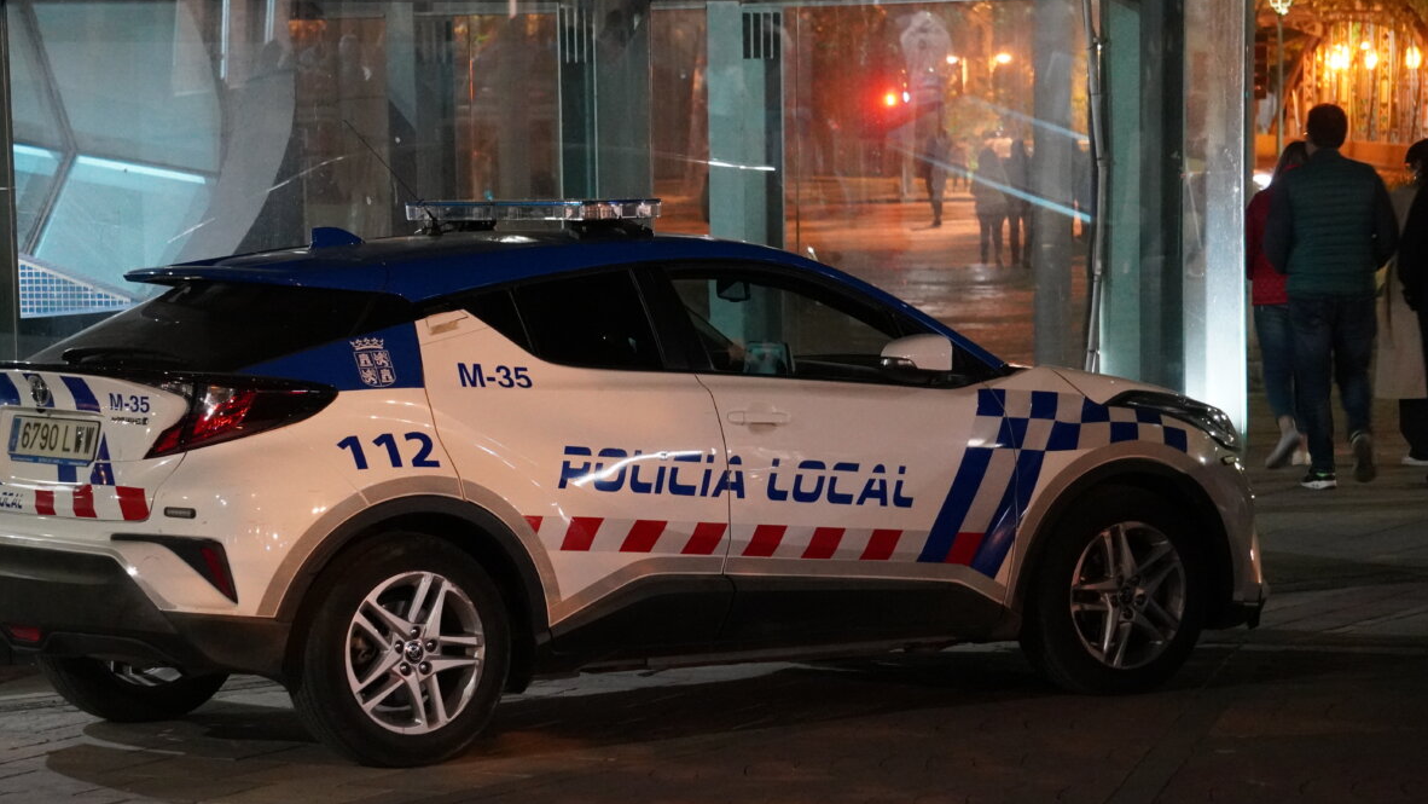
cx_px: 675
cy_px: 479
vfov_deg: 9.5
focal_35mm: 128
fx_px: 4831
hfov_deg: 16.8
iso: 6400
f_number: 5
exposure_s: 1/20
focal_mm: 75
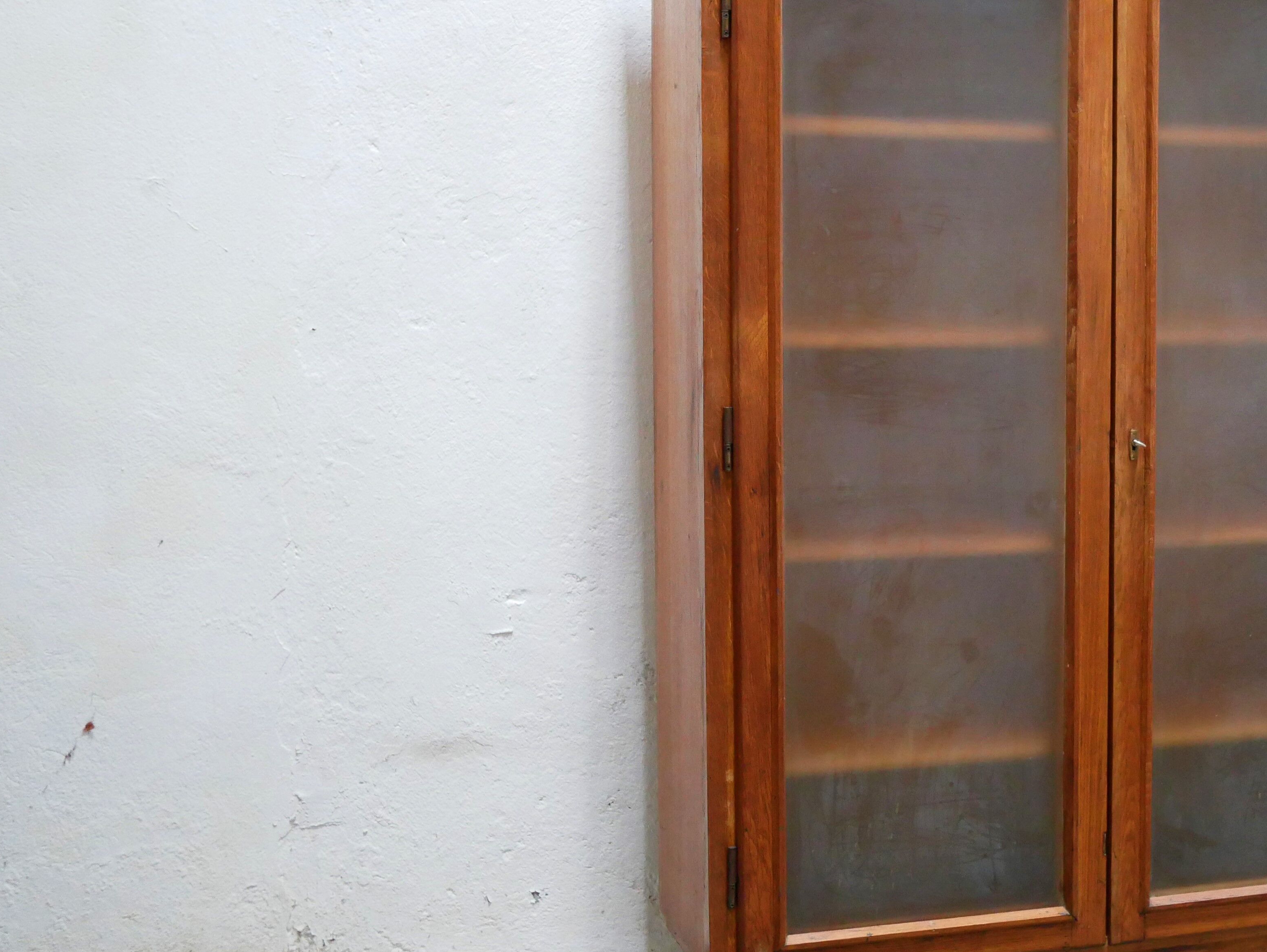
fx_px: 2161
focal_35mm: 59
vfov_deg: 24.8
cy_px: 441
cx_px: 932
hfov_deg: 32.1
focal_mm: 20
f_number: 1.7
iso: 2000
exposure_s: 1/60
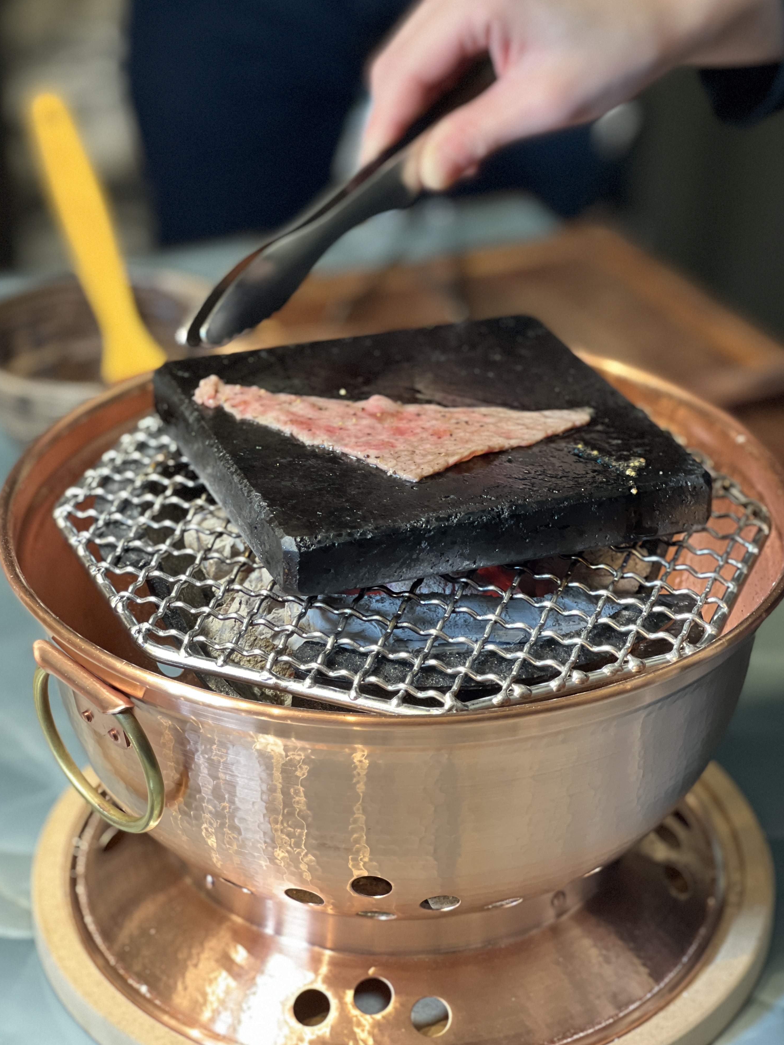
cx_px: 391
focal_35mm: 78
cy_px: 528
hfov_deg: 18.9
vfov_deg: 25.0
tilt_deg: -27.9
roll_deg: -0.5
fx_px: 2355
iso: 400
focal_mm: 9
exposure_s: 1/40
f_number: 2.8
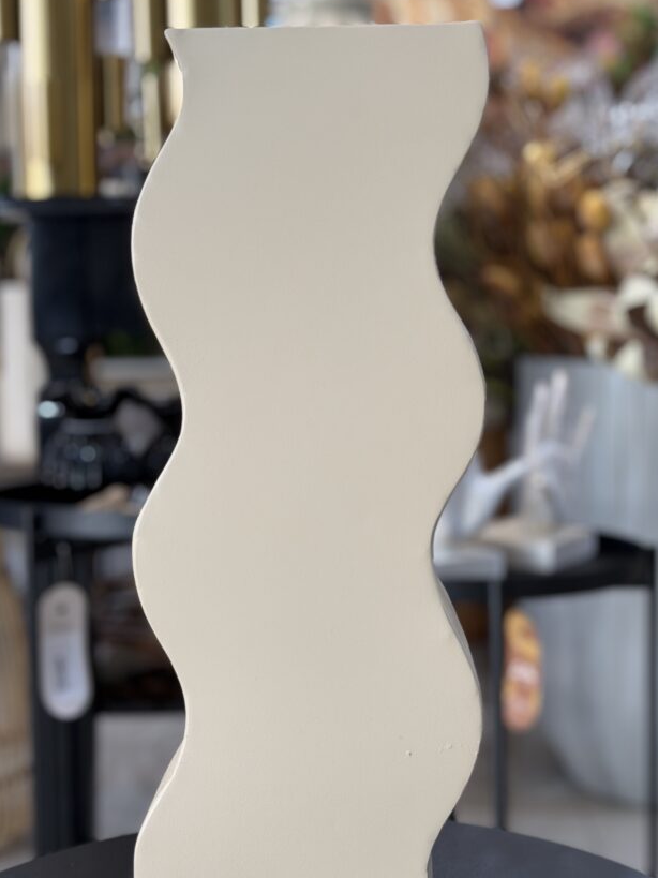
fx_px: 1521
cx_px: 324
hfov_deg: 24.4
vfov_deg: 32.2
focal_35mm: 60
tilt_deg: -3.8
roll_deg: +0.0
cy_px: 415
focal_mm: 6.76
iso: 64
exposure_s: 1/60
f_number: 1.78
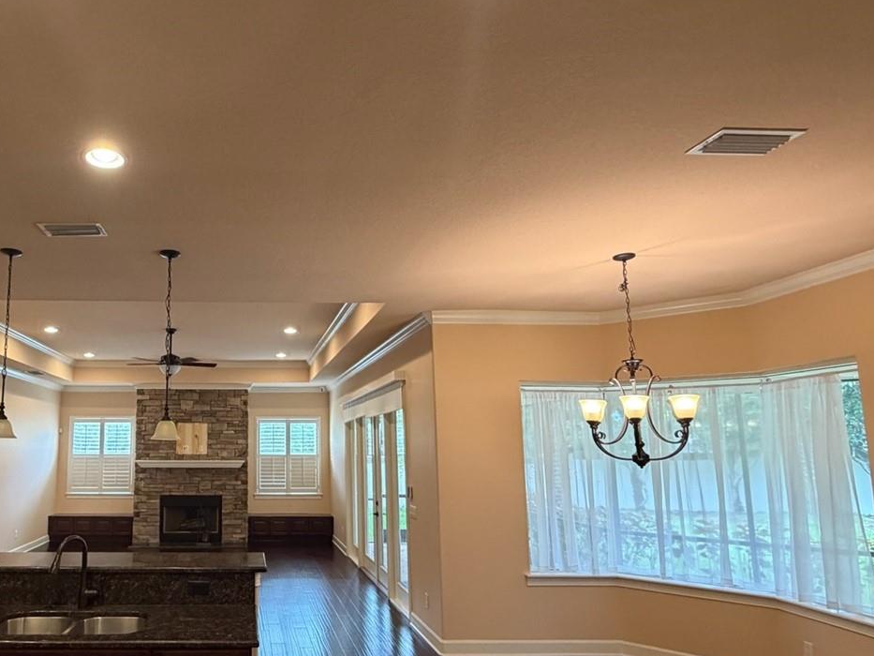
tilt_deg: +7.5
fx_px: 606
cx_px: 256
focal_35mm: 24
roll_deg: -0.3
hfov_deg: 68.5
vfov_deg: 56.6
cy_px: 371
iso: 320
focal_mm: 2.22
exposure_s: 1/60
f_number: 2.2
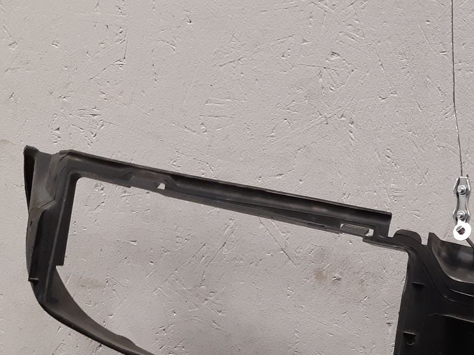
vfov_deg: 24.3
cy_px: 335
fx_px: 794
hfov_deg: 30.9
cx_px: 472
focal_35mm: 58
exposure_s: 1/60
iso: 200
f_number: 1.7
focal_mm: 3.93
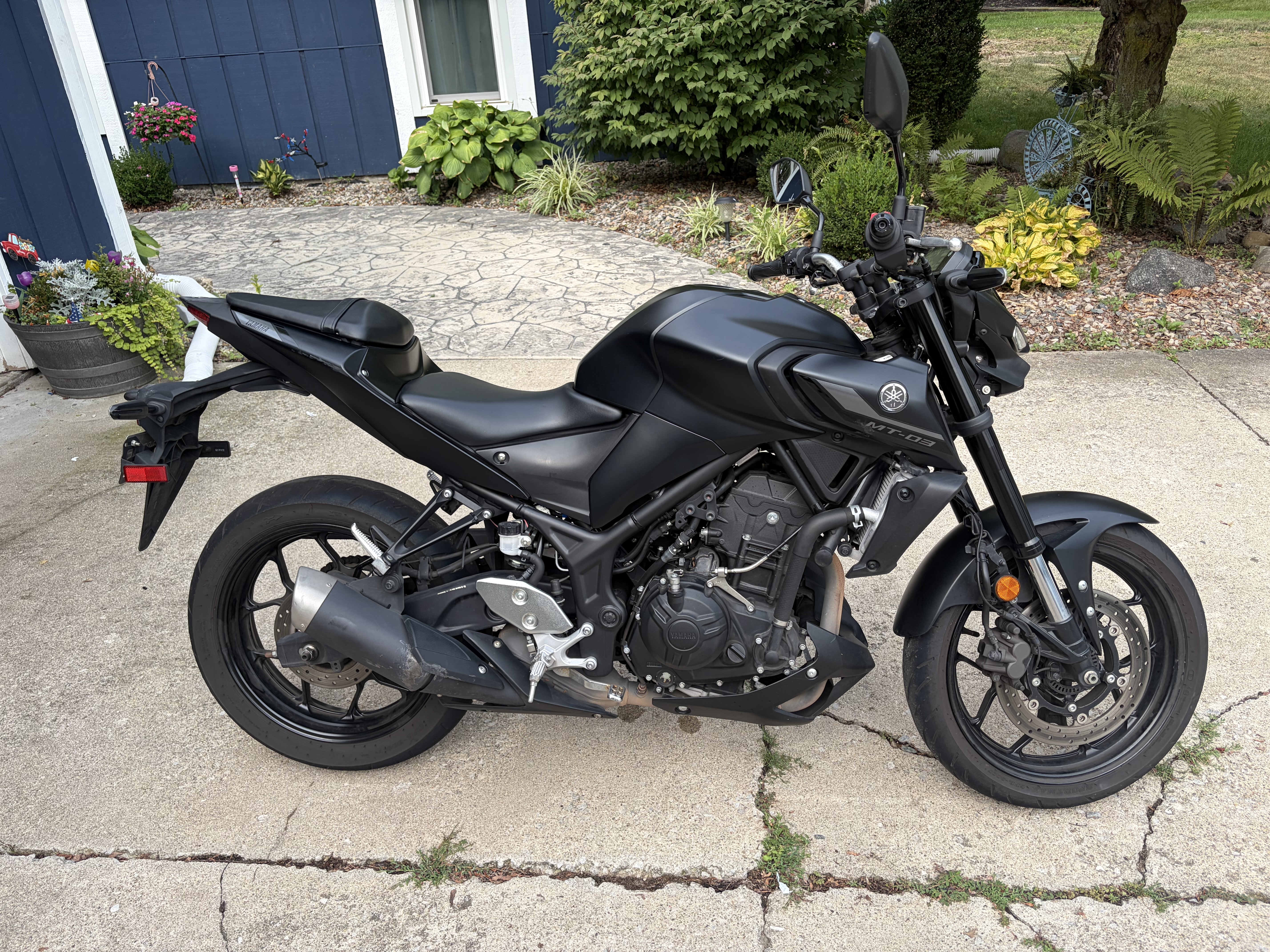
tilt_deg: -26.8
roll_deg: +4.4
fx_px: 954
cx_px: 635
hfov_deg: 67.3
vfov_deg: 53.1
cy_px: 476
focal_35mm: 26
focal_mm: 5.96
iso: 50
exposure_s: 1/895
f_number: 1.6
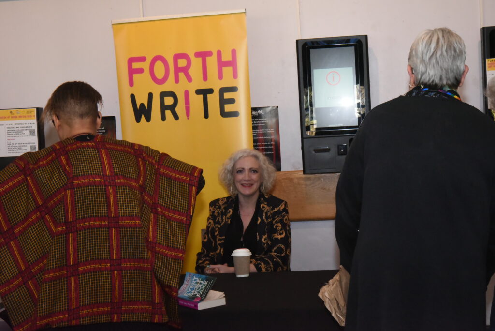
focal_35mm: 56
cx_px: 248
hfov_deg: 35.6
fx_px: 770
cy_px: 166
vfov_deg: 24.2
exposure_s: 1/60
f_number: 22
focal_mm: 56
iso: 12800
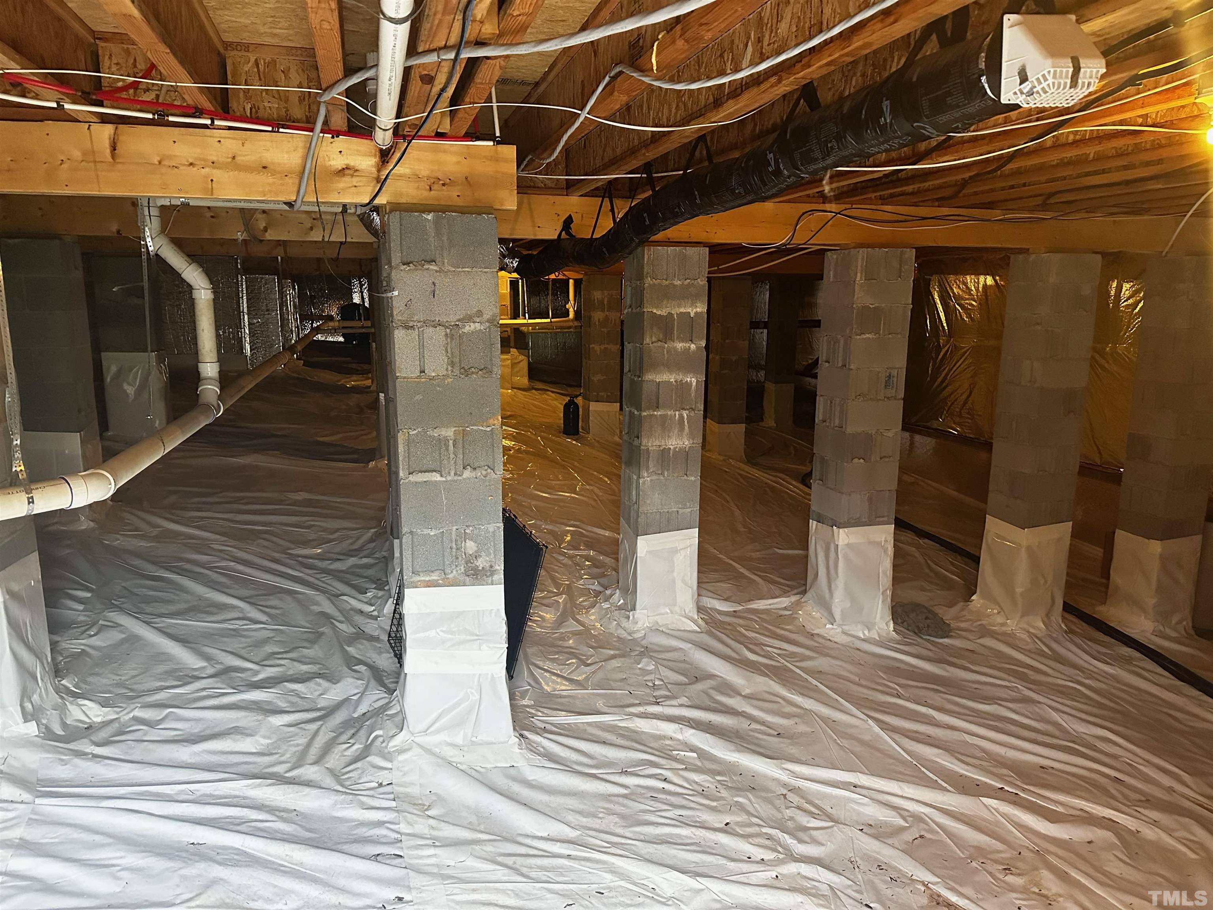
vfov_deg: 56.8
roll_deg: -0.5
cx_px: 606
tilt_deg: -11.8
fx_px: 841
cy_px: 455
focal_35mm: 24
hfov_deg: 71.6
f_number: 1.78
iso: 800
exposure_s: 1/60
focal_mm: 6.86
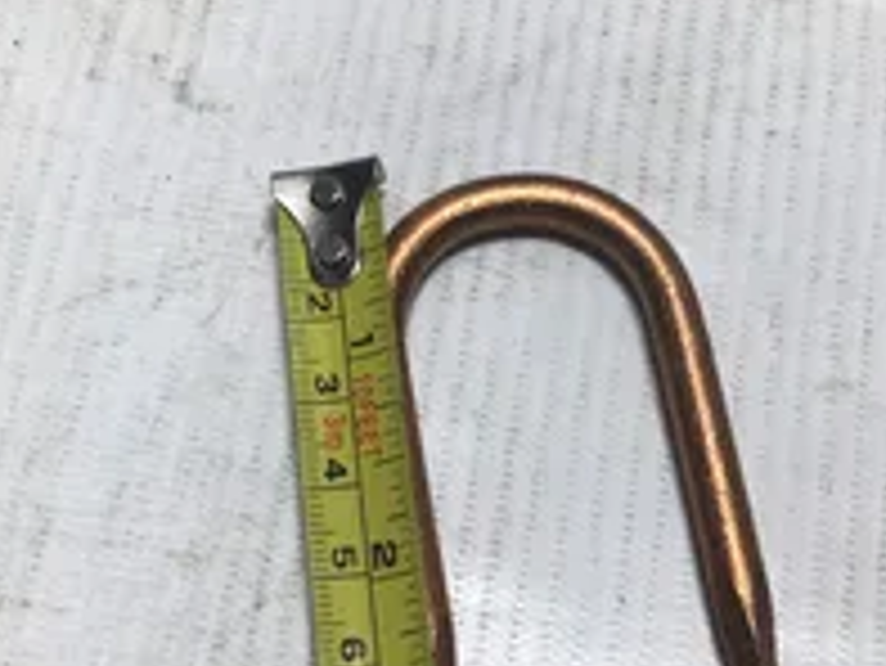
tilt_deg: -69.6
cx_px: 459
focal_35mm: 63
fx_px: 1613
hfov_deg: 30.7
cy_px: 436
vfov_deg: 23.2
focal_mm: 3.3
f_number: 2.4
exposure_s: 1/225
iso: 25
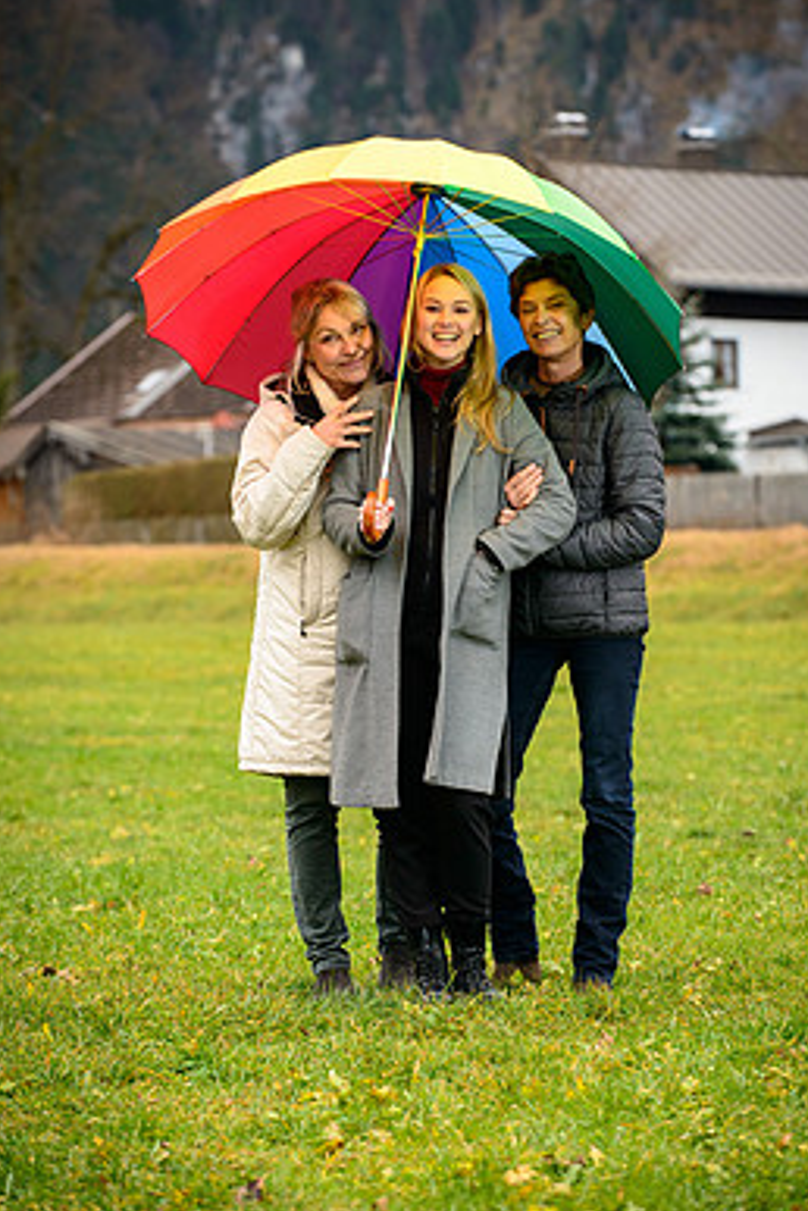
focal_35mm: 163
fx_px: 5487
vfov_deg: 12.6
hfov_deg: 8.4
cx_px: 420
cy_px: 588
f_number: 5
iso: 800
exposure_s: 1/250
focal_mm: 140
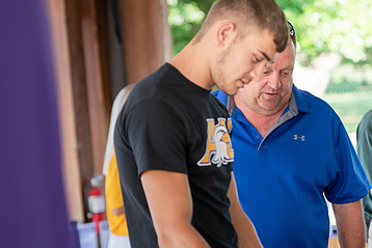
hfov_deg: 13.7
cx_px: 283
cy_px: 116
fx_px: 1540
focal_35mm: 149
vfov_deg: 9.2
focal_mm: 92
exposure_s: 1/250
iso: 320
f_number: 3.2
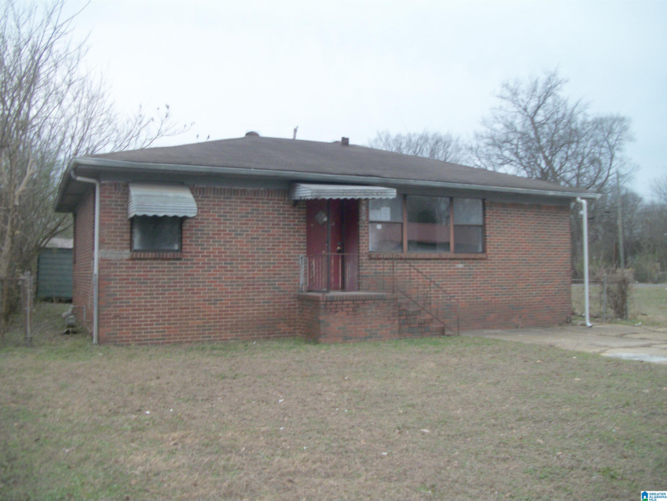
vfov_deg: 44.2
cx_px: 334
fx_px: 617
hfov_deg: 56.8
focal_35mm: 32
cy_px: 250
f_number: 2.9
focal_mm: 5.7
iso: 80
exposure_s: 1/80
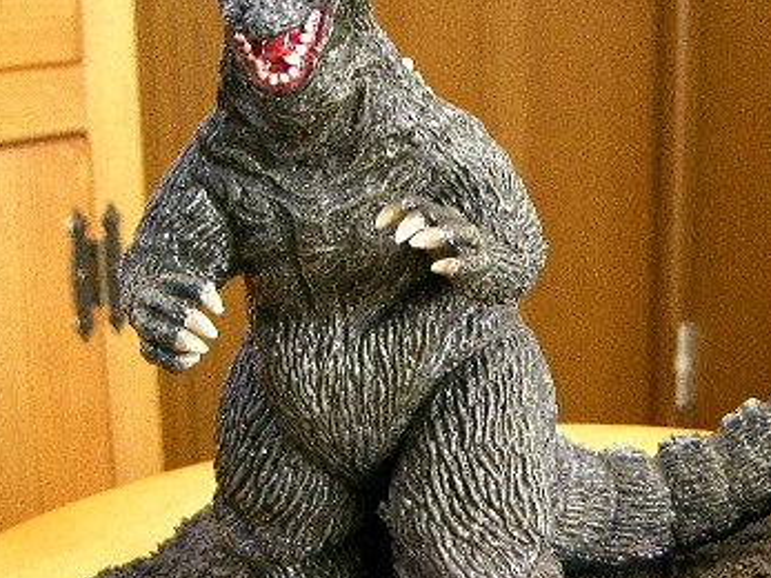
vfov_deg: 20.3
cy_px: 407
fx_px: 1603
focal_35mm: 72
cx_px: 591
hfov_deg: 26.6
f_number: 2.8
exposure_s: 1/50
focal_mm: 8
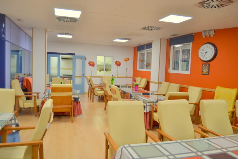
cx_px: 119
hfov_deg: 67.4
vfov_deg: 48.0
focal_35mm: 27
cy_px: 80
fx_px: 179
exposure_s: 1/80
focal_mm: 18
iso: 400
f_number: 4.5
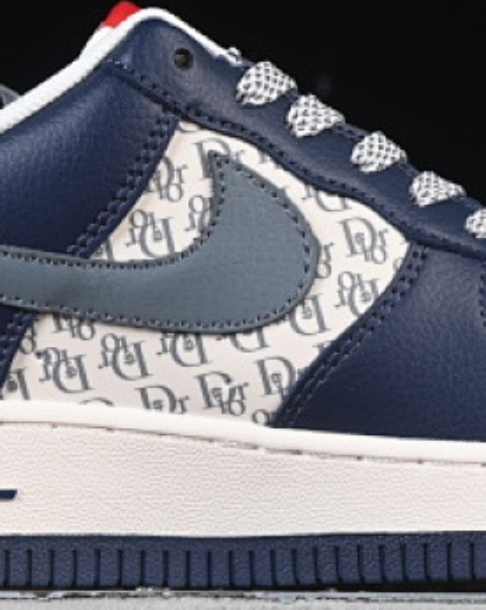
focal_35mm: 220
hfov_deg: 7.0
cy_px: 201
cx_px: 236
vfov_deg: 8.8
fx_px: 3963
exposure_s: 1/60
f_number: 7.1
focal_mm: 50
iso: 160
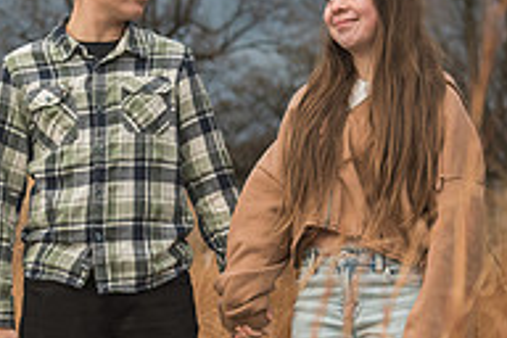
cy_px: 232
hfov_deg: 15.9
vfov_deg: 10.7
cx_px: 94
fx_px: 1803
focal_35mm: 128
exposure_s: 1/1600
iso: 800
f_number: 3.2
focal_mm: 40
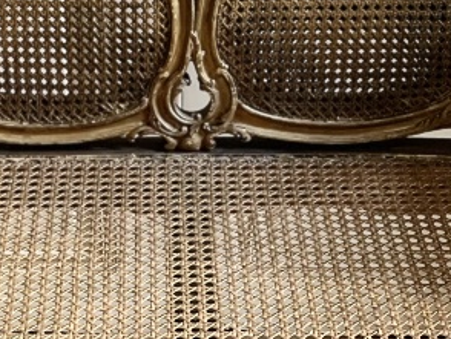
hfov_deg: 18.5
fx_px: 1382
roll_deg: -1.1
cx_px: 201
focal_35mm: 106
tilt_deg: -37.7
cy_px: 314
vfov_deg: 13.8
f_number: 1.6
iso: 500
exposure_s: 1/60
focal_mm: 5.1
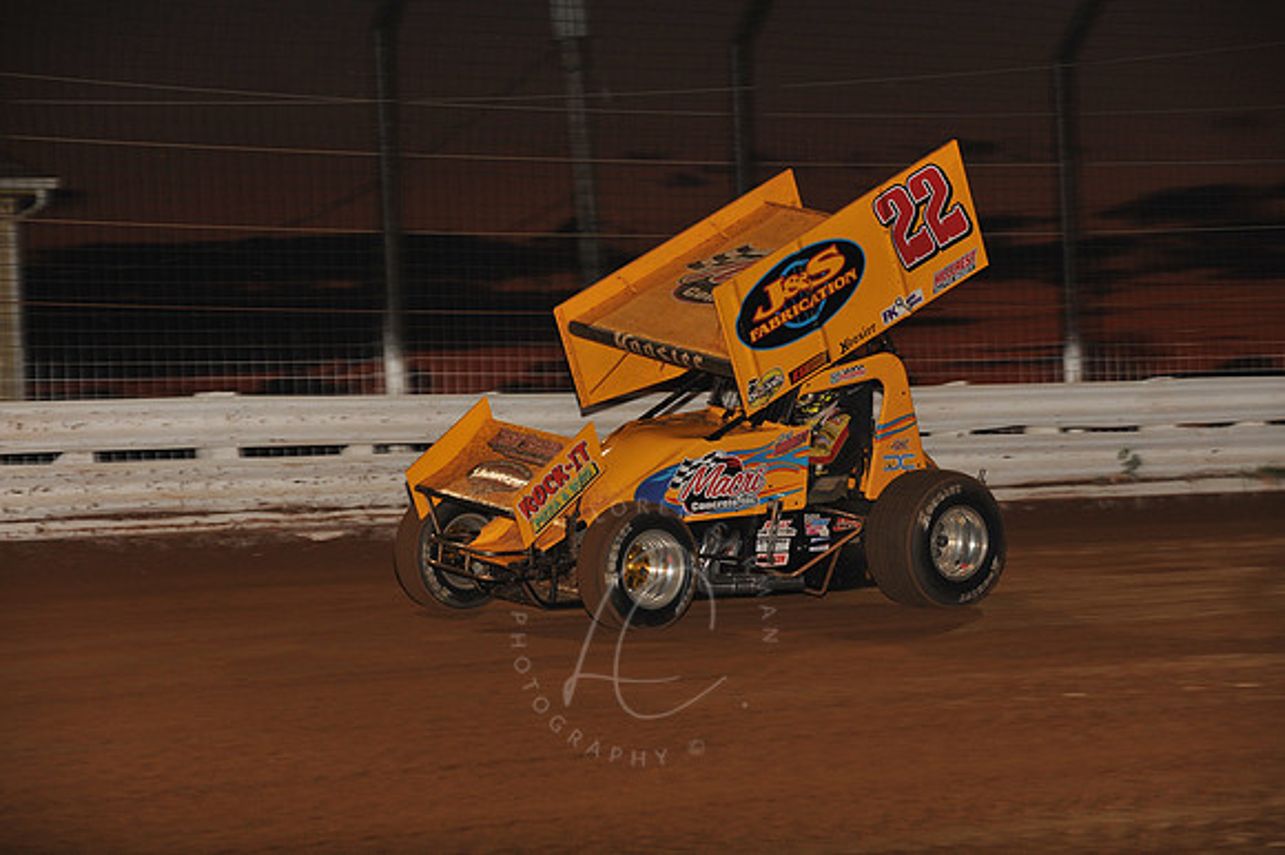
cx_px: 642
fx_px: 4459
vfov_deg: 11.0
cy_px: 428
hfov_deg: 16.4
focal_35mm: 125
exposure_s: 1/320
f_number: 6.3
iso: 640
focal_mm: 125
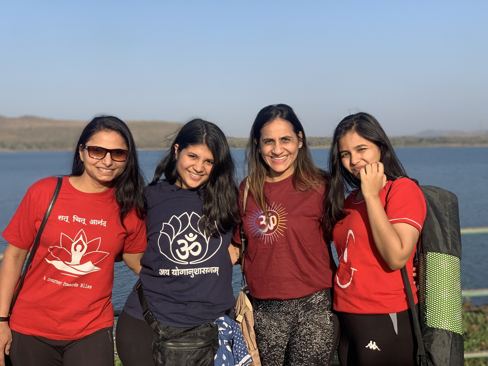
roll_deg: +0.5
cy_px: 183
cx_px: 244
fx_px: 733
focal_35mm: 52
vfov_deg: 28.0
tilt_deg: -1.9
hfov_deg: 36.8
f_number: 2.4
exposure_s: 1/421
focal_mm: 6
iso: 16
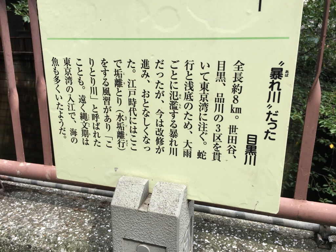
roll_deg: -0.4
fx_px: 281
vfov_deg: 48.2
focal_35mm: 29
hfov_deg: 61.7
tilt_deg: -15.8
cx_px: 168
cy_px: 126
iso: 25
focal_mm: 4.15
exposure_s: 1/496
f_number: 2.2
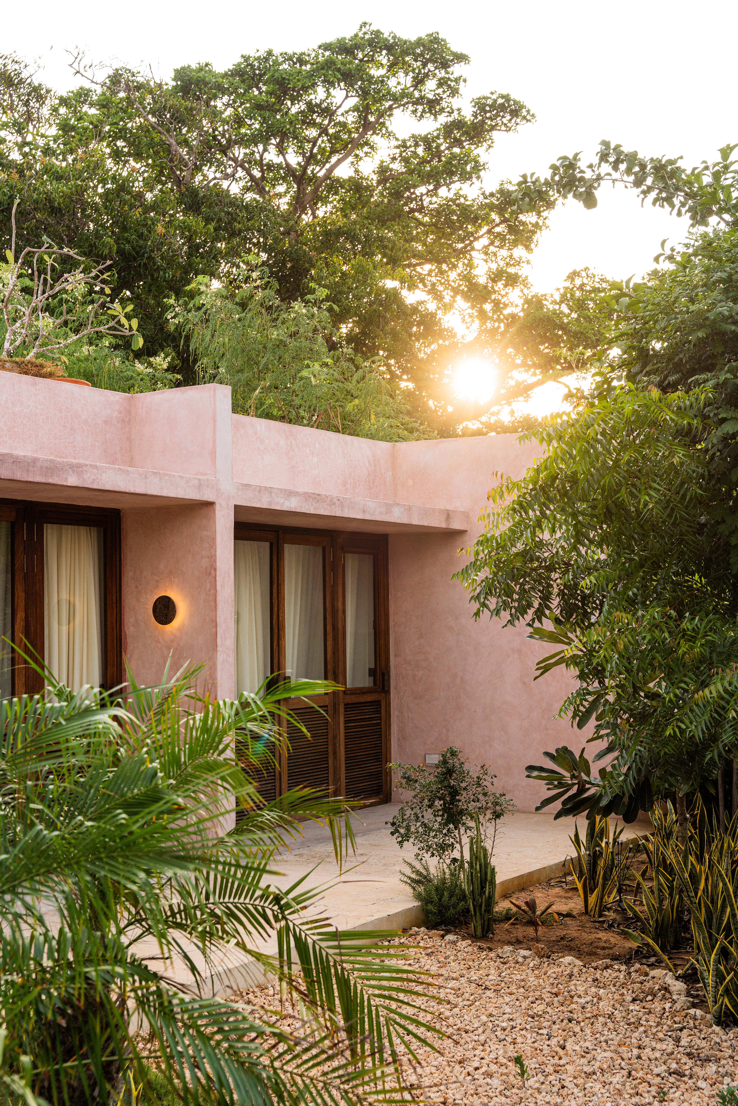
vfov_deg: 42.3
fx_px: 1430
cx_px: 369
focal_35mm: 46
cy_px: 553
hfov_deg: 28.9
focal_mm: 46.5
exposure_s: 1/200
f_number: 5.6
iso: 250
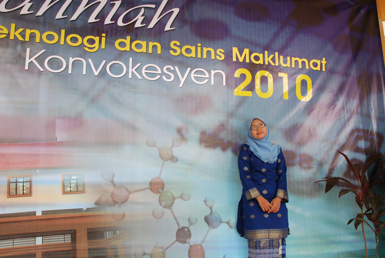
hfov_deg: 57.1
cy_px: 129
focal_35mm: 33
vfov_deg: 40.1
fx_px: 354
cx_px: 192
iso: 200
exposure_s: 1/60
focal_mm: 22
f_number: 6.3
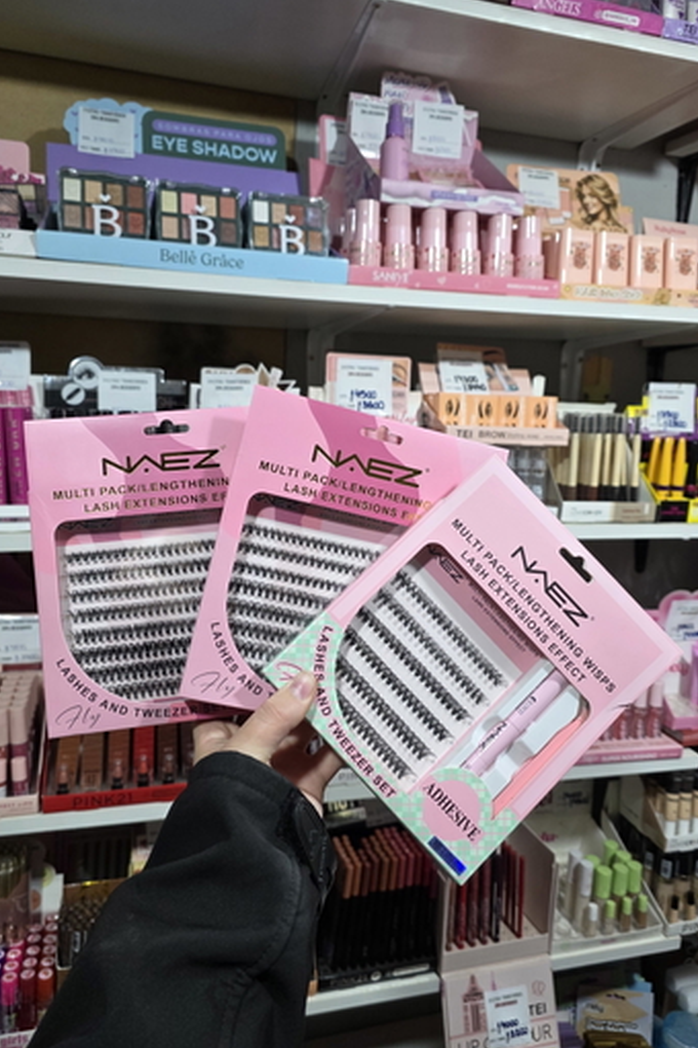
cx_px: 351
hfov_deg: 51.3
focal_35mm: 25
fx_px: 727
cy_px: 509
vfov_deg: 71.5
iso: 200
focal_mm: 6.3
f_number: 1.7
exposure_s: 1/100
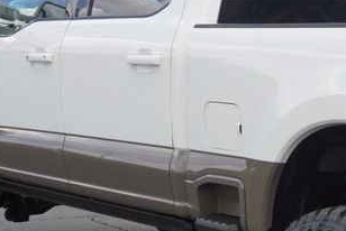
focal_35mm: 115
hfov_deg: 17.2
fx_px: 1103
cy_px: 183
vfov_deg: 11.9
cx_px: 389
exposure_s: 1/160
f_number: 7.1
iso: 100
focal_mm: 23
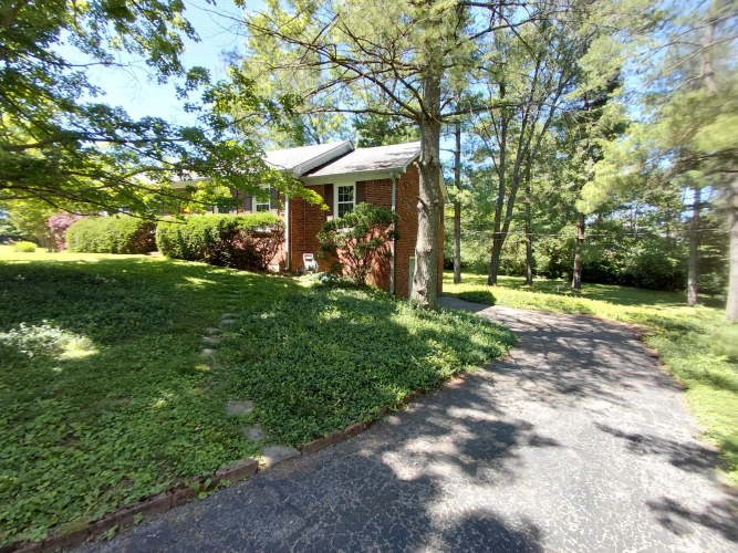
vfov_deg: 78.1
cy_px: 276
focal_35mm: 16
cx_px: 369
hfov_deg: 94.5
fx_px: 341
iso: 40
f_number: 2.2
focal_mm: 1.64
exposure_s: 1/137
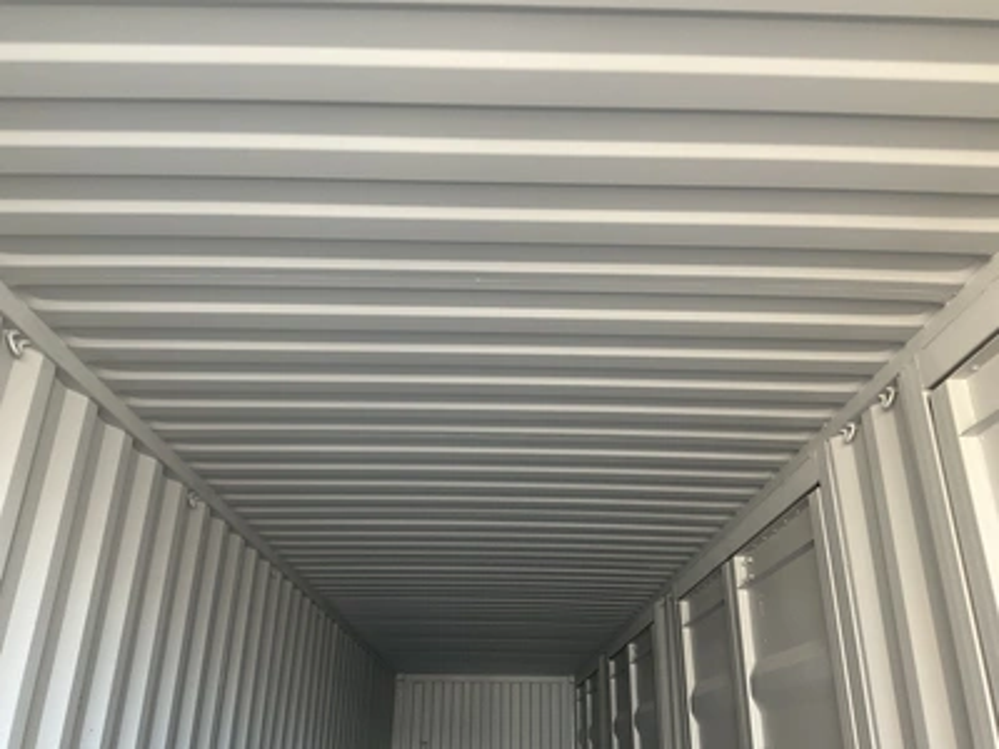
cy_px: 374
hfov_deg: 61.7
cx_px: 500
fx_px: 837
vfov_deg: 48.2
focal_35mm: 29
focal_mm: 3
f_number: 1.8
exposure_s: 1/114
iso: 64
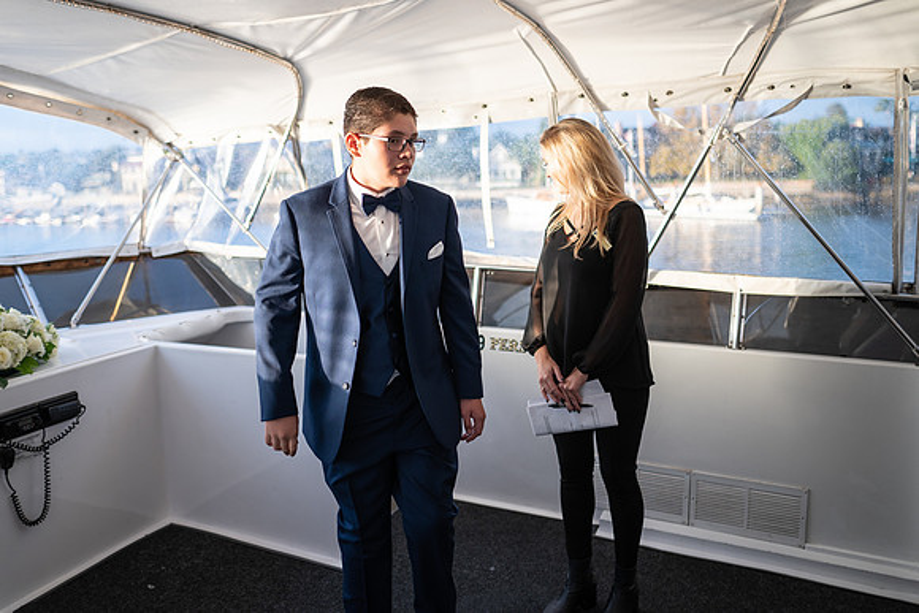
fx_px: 726
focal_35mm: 28
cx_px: 412
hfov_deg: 64.5
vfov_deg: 45.7
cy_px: 268
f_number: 1.4
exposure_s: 1/1000
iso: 125
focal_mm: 24
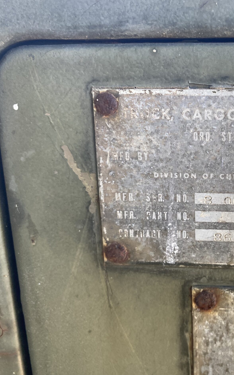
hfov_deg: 33.0
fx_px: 367
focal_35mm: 36
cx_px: 223
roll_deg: -3.2
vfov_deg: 54.0
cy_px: 187
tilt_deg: -12.7
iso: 100
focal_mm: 4.25
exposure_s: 1/121
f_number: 1.8
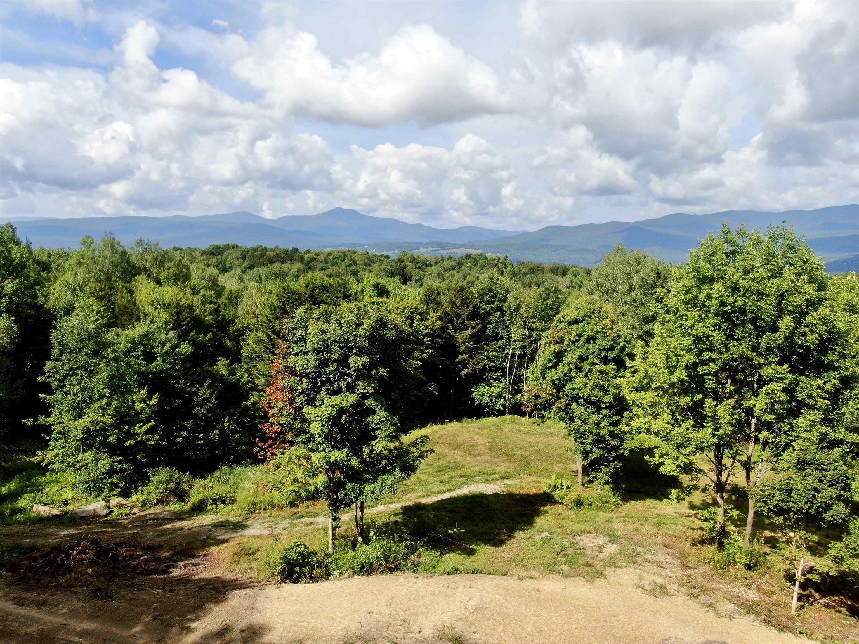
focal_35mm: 24
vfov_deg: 56.8
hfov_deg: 71.6
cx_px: 430
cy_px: 322
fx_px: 596
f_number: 2.8
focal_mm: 4.39
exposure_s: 1/1250
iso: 100
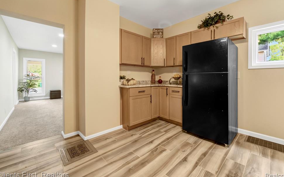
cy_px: 81
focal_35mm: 15
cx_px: 145
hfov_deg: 101.4
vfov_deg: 74.6
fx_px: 116
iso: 4000
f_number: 9
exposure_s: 1/25
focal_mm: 14
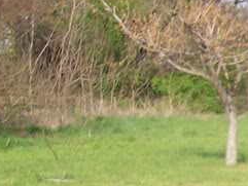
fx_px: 1097
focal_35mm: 153
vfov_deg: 9.2
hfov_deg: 12.0
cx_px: 432
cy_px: 351
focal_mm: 6
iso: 80
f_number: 2.7
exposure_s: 1/544
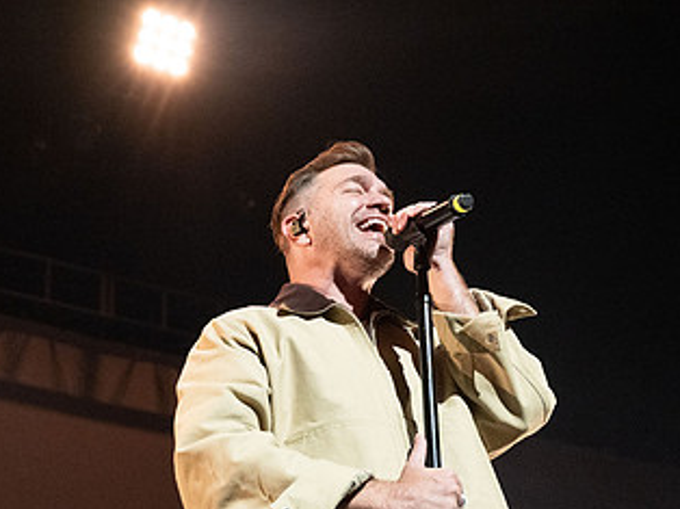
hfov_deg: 21.0
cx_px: 446
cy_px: 272
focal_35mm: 93
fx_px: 1826
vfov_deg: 15.9
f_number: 4
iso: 5000
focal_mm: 44
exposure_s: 1/320
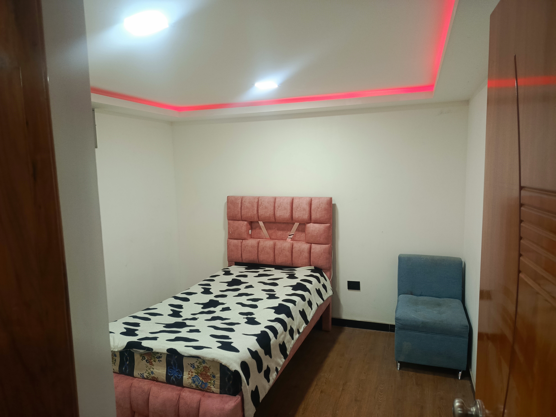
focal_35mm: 23
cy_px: 208
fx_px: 369
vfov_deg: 58.9
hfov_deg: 73.9
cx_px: 278
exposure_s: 1/50
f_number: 1.75
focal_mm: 5.25
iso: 1460
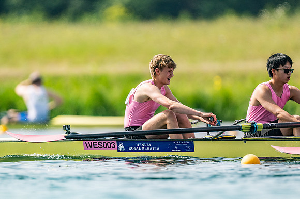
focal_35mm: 900
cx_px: 150
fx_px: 7495
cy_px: 100
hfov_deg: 2.3
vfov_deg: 1.5
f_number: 4
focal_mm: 600
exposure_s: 1/2500
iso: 200
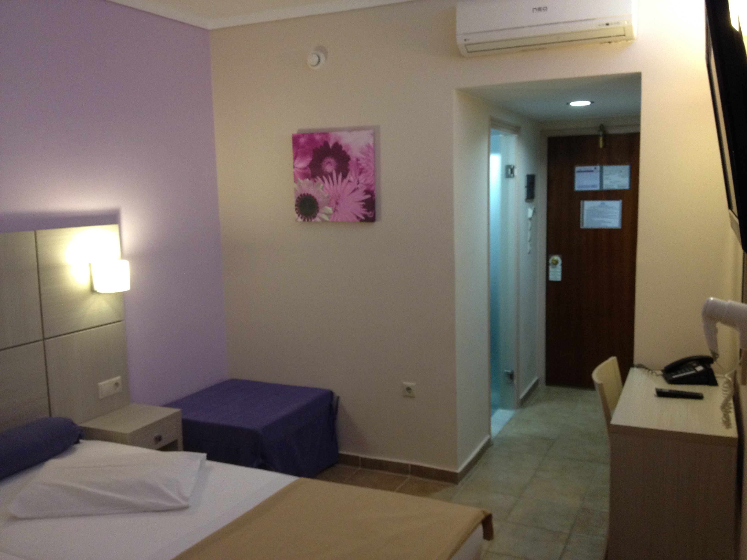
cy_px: 280
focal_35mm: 35
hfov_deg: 52.6
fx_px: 755
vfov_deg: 40.7
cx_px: 374
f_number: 2.4
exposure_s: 1/20
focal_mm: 4.28
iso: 200
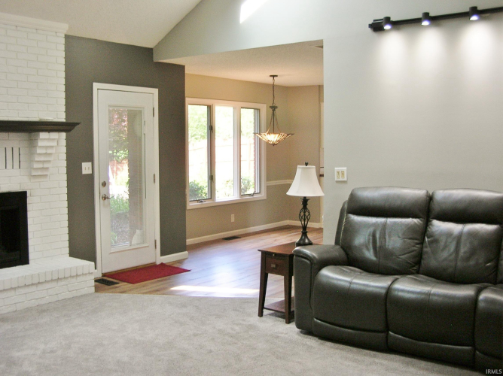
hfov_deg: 44.8
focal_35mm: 42
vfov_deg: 34.3
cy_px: 188
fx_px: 610
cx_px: 252
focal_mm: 6.9
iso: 50
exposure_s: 1/32.7
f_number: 2.8
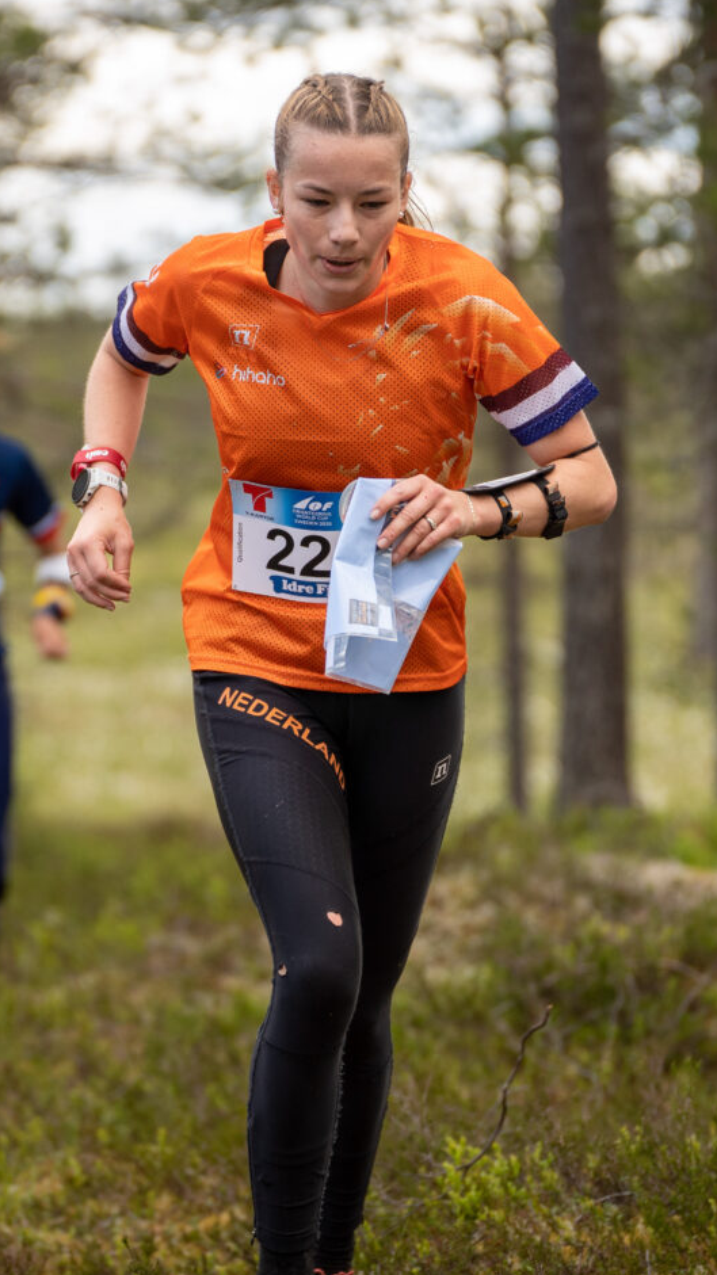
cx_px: 300
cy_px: 599
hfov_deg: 5.9
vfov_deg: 10.4
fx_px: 7000
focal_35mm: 207
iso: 400
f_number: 2.8
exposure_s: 1/1600
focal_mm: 121
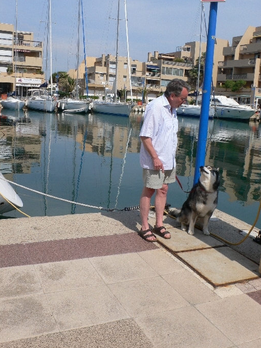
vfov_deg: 52.6
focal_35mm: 35
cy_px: 177
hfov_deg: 40.7
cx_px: 128
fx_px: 352
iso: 80
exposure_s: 1/500
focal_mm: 6.3
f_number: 5.6
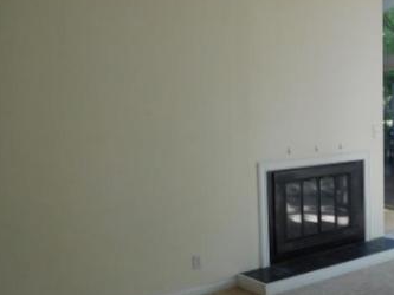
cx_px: 370
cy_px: 139
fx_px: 547
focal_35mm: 48
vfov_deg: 30.3
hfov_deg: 36.6
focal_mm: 4.5
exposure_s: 1/40
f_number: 3.4
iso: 125
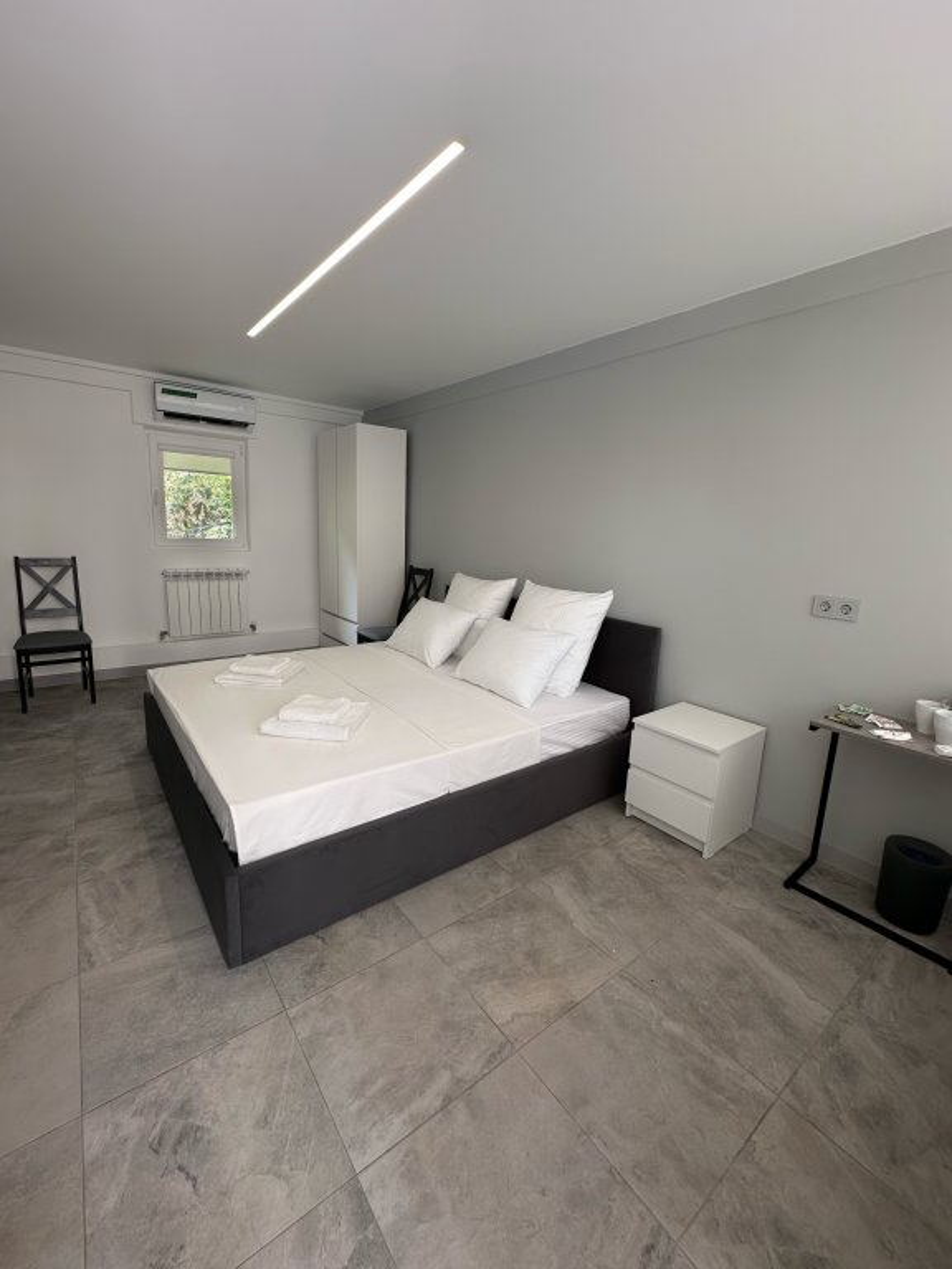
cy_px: 634
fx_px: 513
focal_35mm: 14
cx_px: 476
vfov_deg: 102.1
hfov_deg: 85.7
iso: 80
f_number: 2.2
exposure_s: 1/99
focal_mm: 2.22
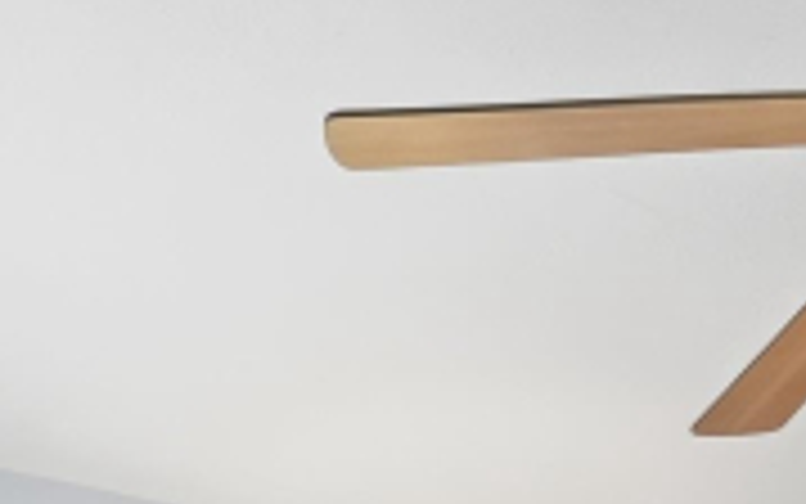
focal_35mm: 64
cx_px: 513
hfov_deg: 31.8
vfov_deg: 15.3
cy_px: 1076
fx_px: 1406
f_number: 4
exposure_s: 1/1000
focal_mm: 10
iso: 800
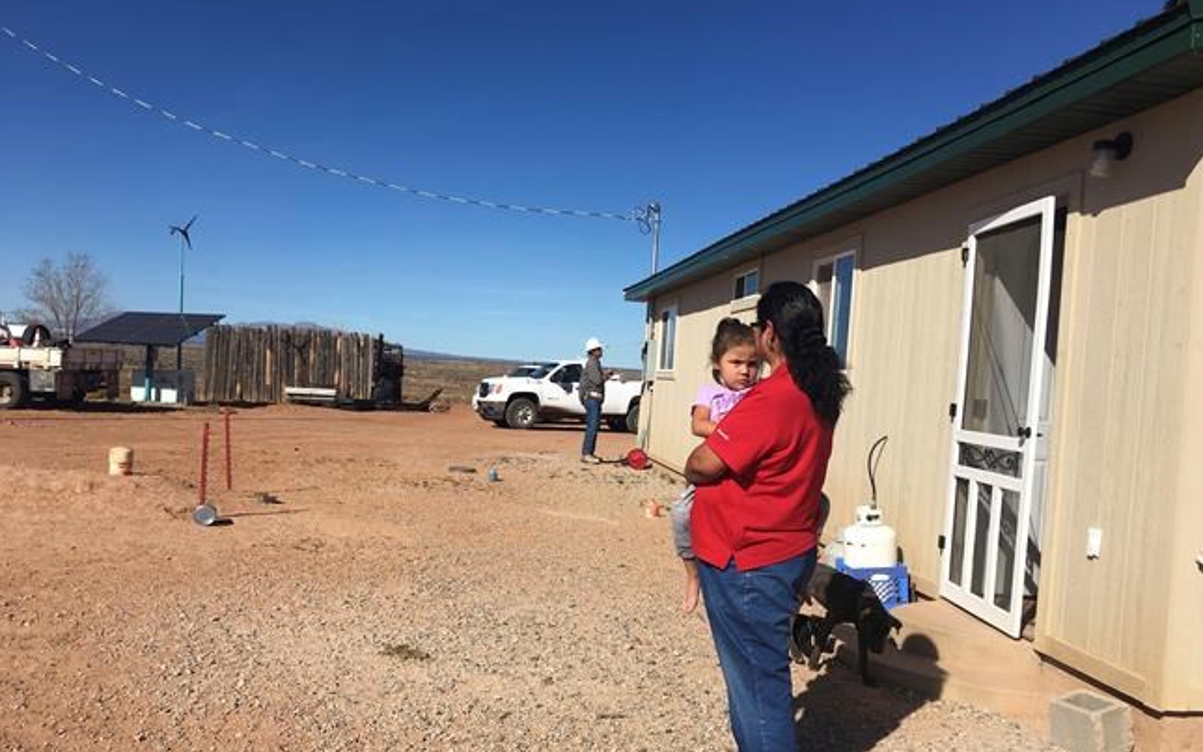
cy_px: 407
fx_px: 1016
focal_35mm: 31
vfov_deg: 40.6
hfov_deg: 61.2
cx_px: 602
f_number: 2.2
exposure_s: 1/2653
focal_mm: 4.15
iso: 25
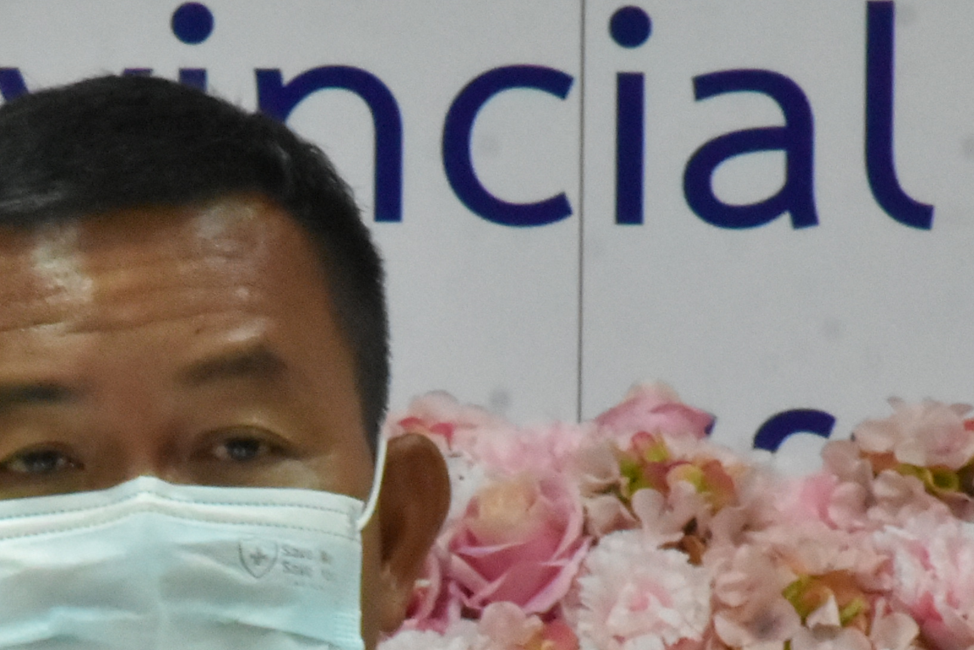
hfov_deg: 2.7
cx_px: 100
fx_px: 20914
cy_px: 690
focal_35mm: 773
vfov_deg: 1.8
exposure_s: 1/20
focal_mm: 140
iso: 3200
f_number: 20
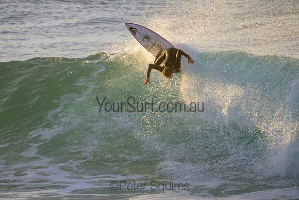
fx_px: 8661
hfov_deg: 2.0
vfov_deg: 1.3
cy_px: 113
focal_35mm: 1043
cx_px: 117
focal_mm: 800
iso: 2000
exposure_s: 1/1600
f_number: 11
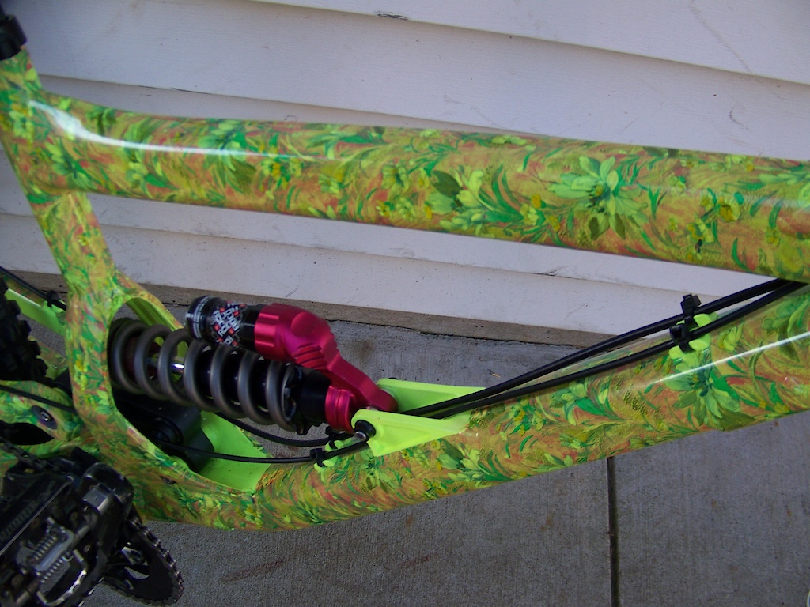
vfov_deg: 39.7
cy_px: 304
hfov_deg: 51.4
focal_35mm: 36
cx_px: 405
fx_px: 842
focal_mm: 5.85
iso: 64
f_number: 2.8
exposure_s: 1/50
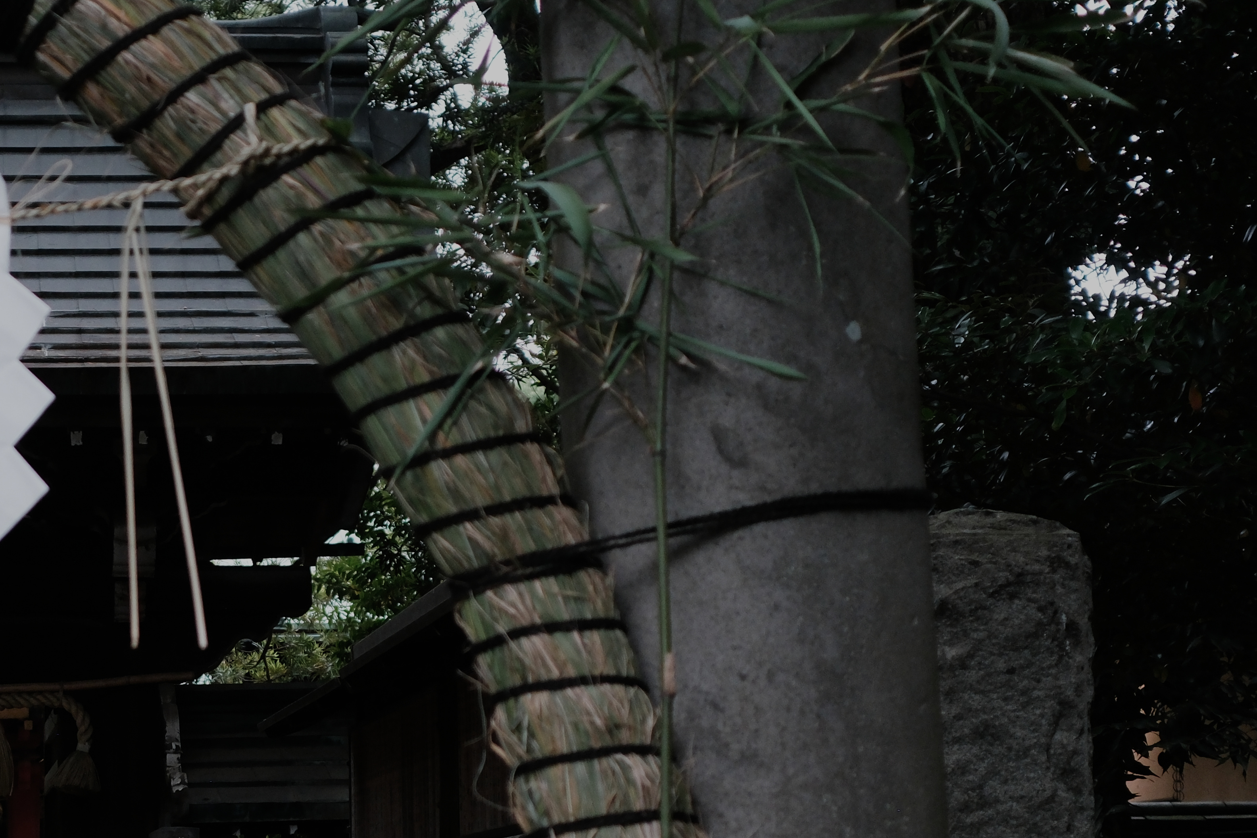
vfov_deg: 13.6
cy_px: 656
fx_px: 3491
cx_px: 89
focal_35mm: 100
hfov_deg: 20.0
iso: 800
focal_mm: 27
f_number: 2.8
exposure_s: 1/250
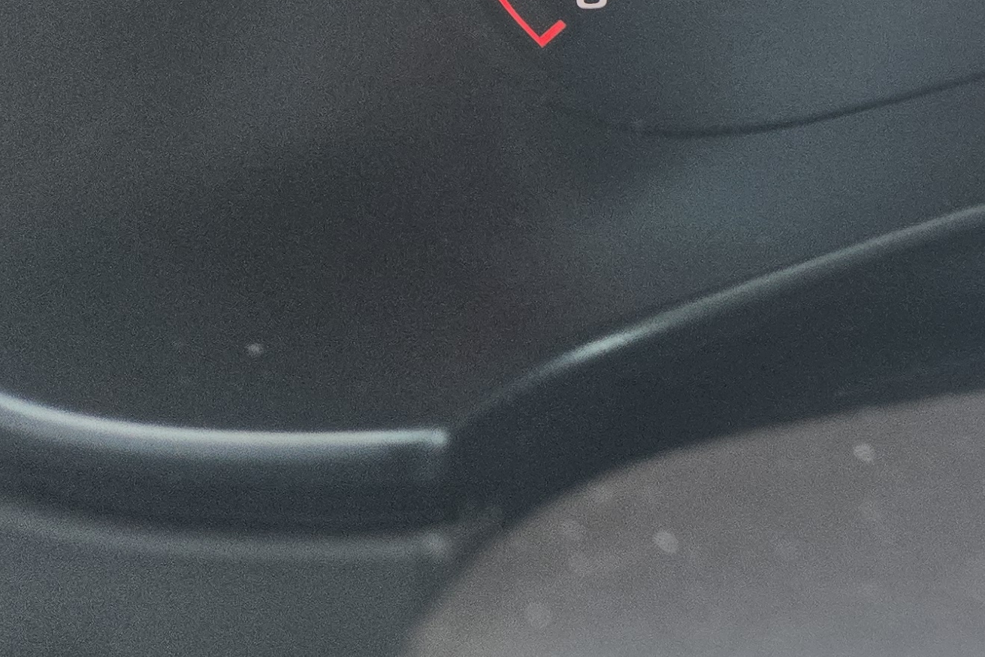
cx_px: 1333
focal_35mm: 73
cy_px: -338
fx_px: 1997
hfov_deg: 23.8
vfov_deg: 16.9
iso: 250
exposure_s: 1/180
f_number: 1.8
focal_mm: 5.4
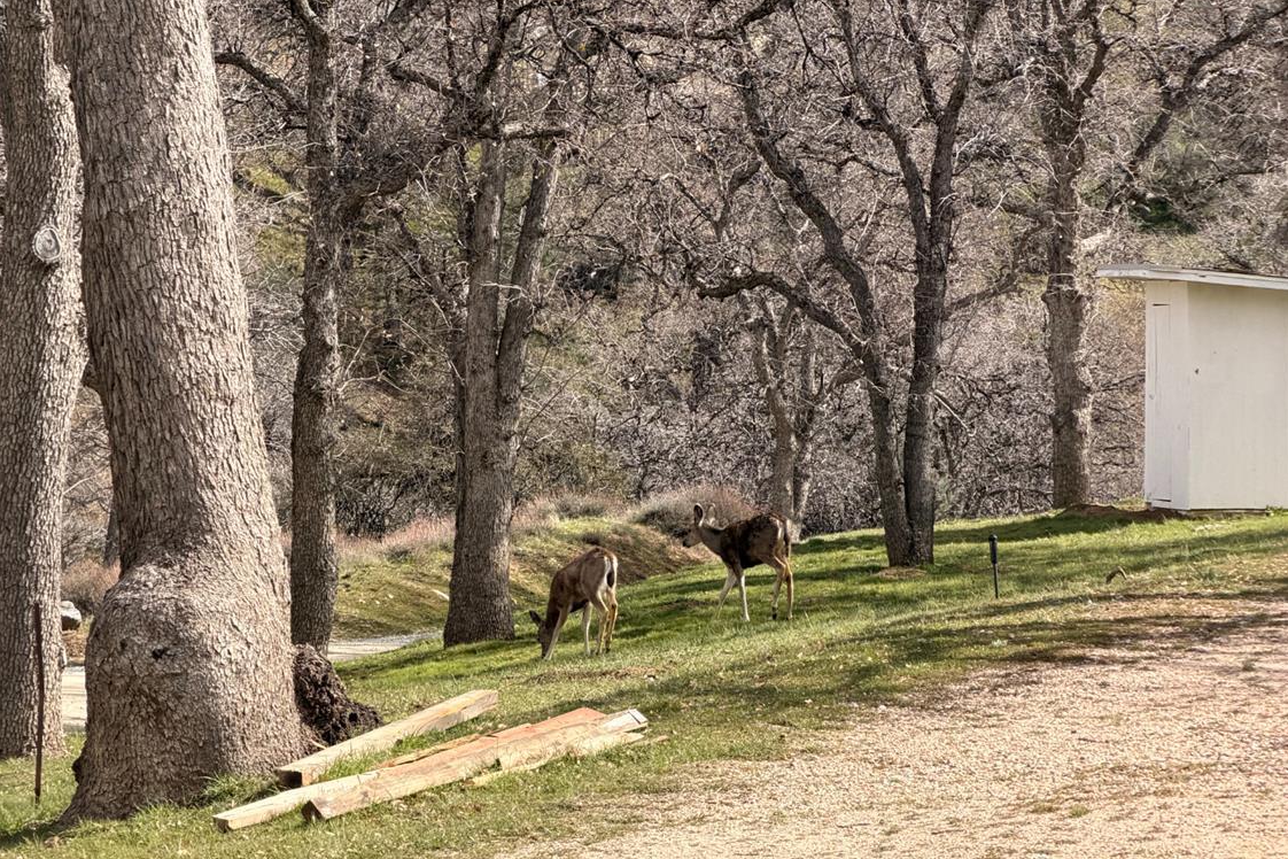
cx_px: 643
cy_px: 195
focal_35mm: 139
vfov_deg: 9.8
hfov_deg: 14.8
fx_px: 4973
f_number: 2.8
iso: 50
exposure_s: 1/638
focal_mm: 16.89
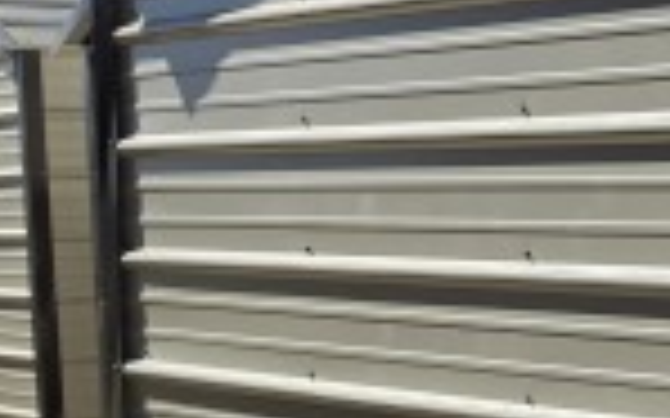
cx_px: 1178
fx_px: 1917
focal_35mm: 105
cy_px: 351
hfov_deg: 16.7
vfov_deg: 12.4
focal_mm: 6.5
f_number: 1.4
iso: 64
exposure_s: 1/7939
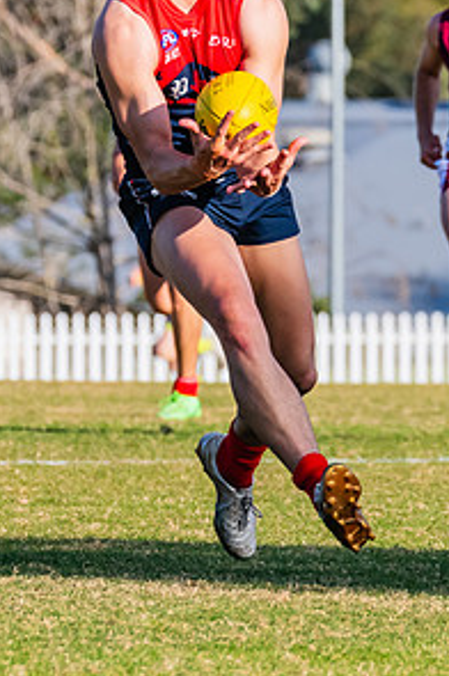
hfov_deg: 1.5
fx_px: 17645
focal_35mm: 941
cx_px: 256
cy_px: 247
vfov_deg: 2.2
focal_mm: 290
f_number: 10
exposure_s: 1/1250
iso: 800
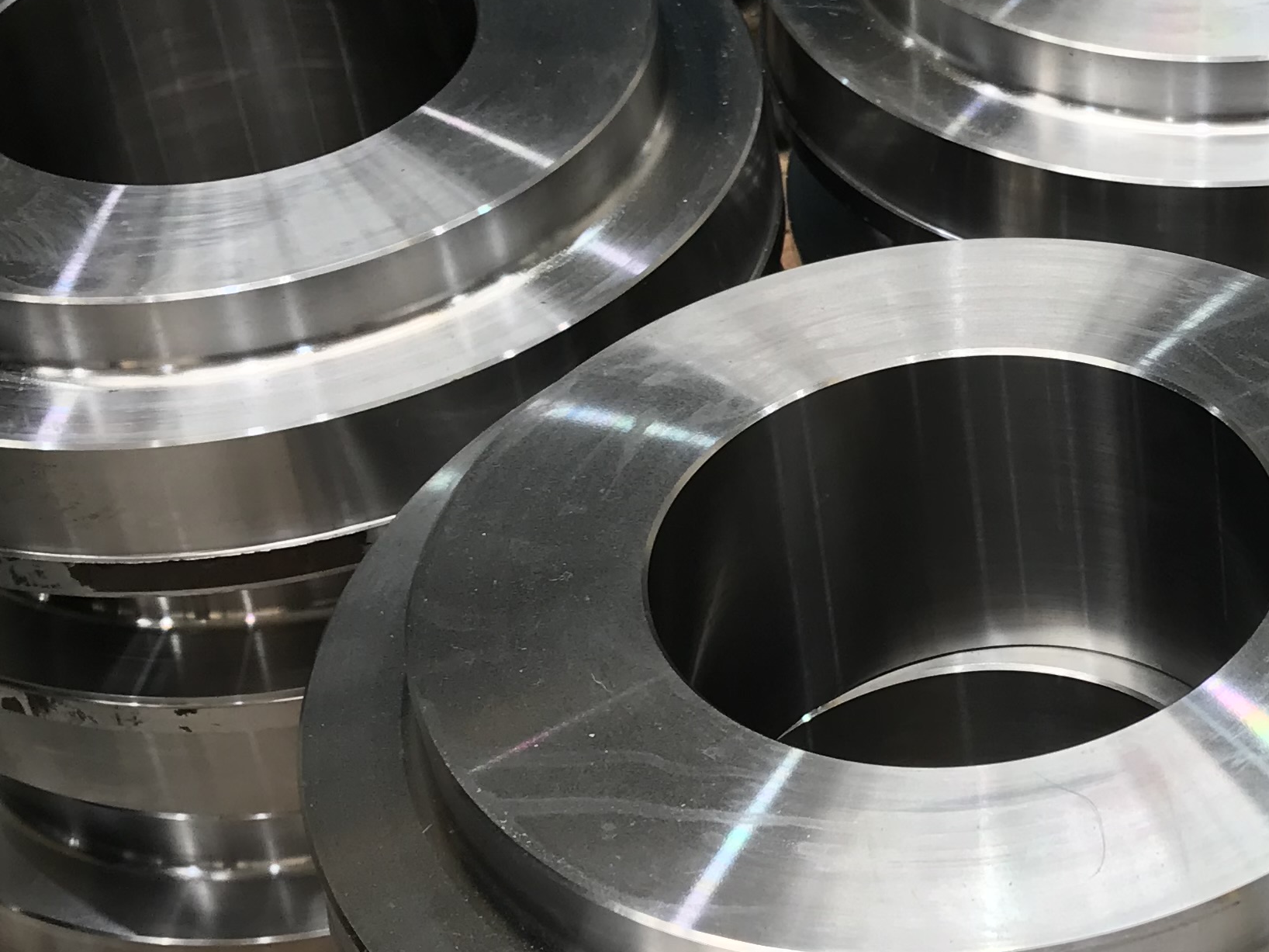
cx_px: 1260
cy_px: 442
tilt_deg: -39.3
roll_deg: +0.9
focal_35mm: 69
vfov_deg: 21.3
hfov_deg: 26.7
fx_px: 2529
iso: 20
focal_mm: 3.99
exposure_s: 1/50
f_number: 1.8
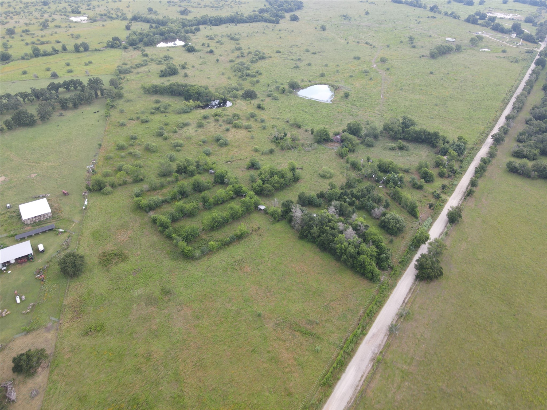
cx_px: 274
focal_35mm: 24
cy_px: 205
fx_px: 379
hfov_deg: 71.6
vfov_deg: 56.8
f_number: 2.8
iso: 100
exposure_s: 1/20
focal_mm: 4.5
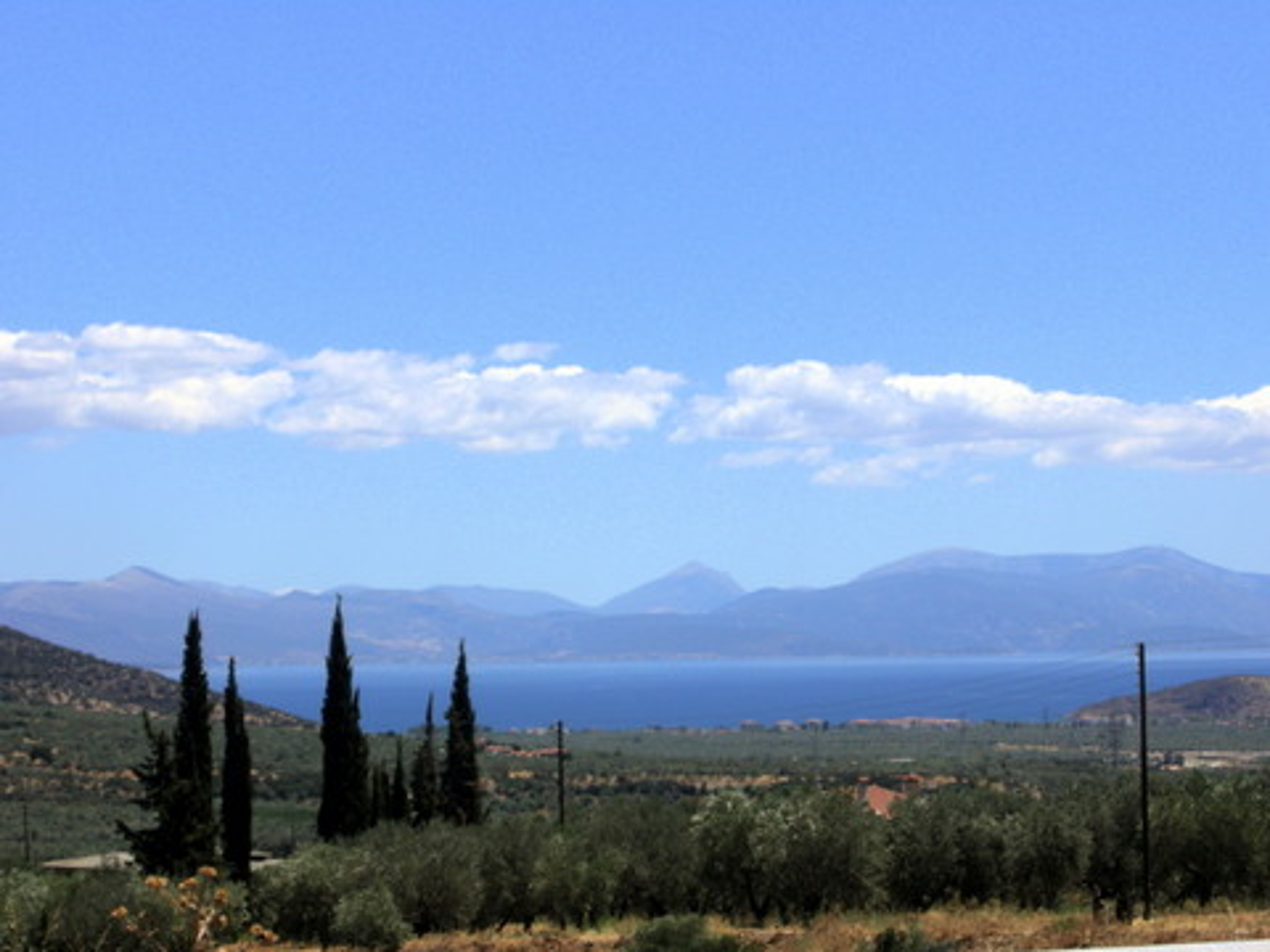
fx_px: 4623
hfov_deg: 15.6
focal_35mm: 126
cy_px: 476
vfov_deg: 11.8
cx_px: 635
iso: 64
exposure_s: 1/300
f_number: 6.5
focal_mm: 26.3
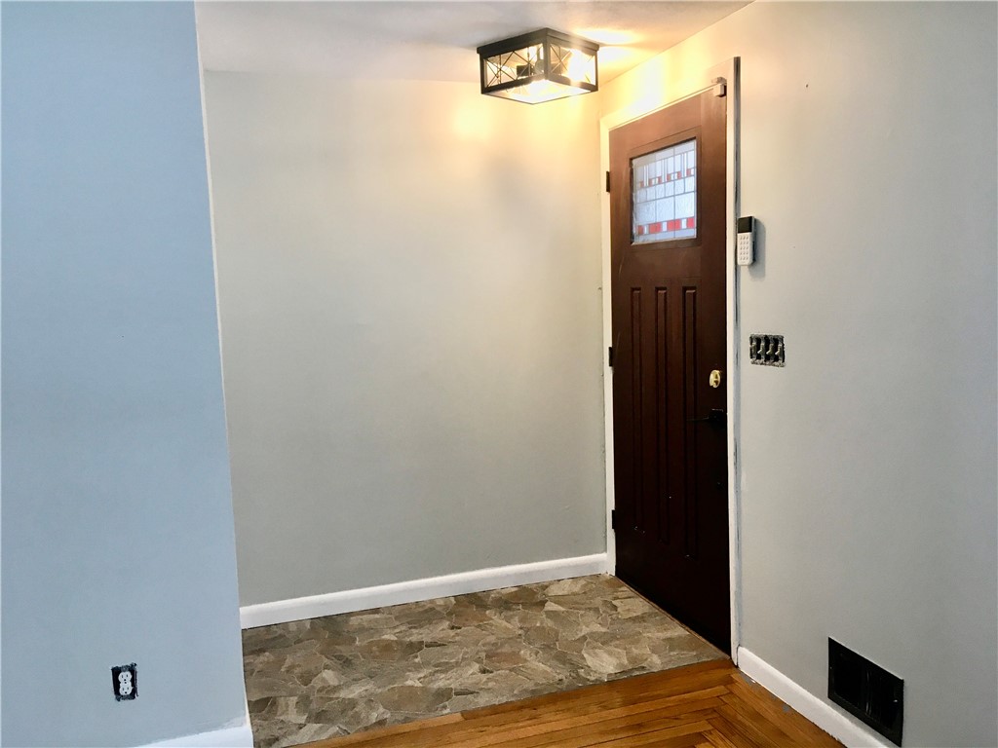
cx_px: 499
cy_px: 374
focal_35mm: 29
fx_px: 836
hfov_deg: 61.7
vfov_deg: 48.2
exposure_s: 1/30
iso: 64
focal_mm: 4.15
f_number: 2.2
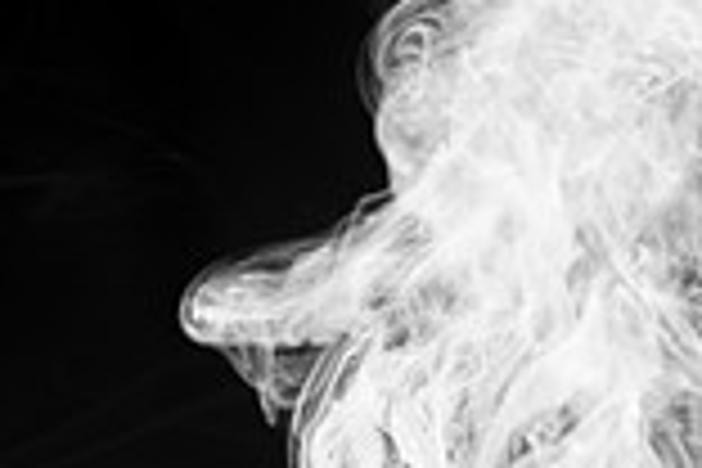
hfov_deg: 6.8
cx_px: 279
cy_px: 972
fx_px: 5908
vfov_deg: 4.5
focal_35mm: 303
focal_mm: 105
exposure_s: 1/200
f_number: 5
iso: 800
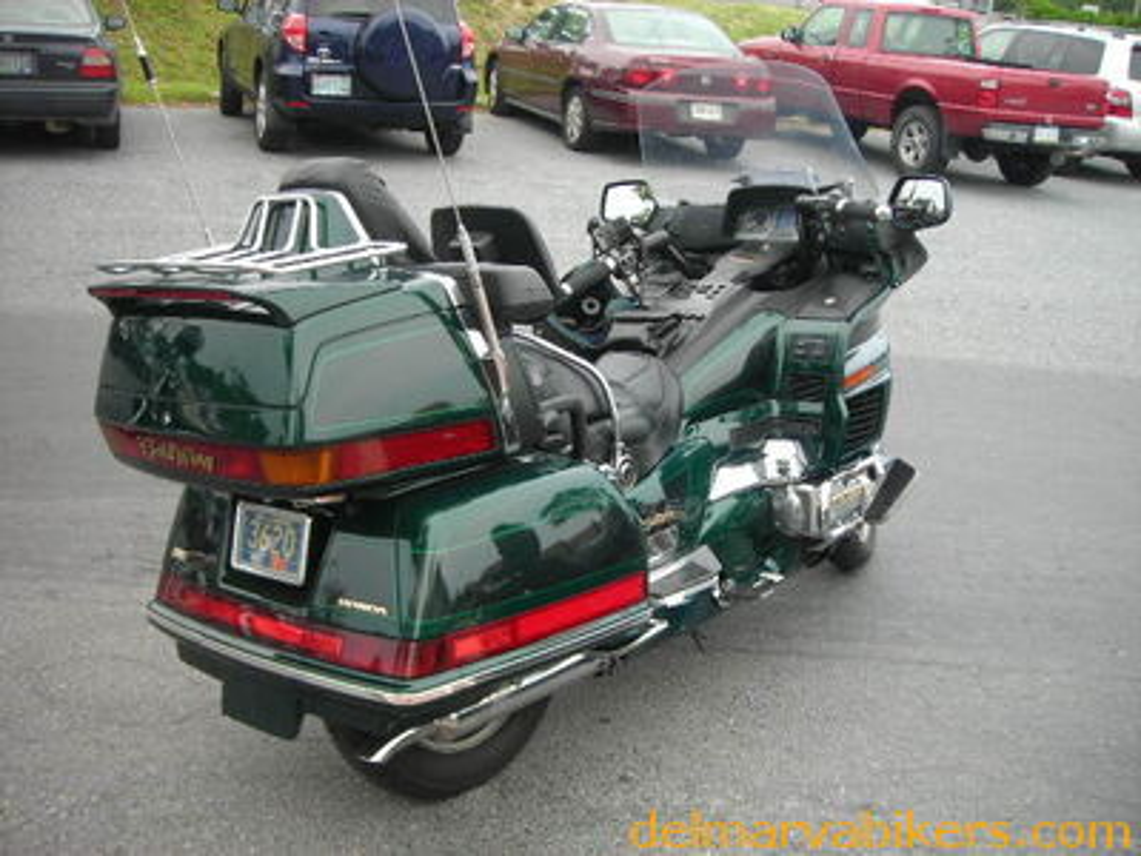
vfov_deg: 37.7
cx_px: 570
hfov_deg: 49.0
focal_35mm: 38
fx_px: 1253
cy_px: 428
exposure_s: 1/35
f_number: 3.2
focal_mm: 6.3
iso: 50
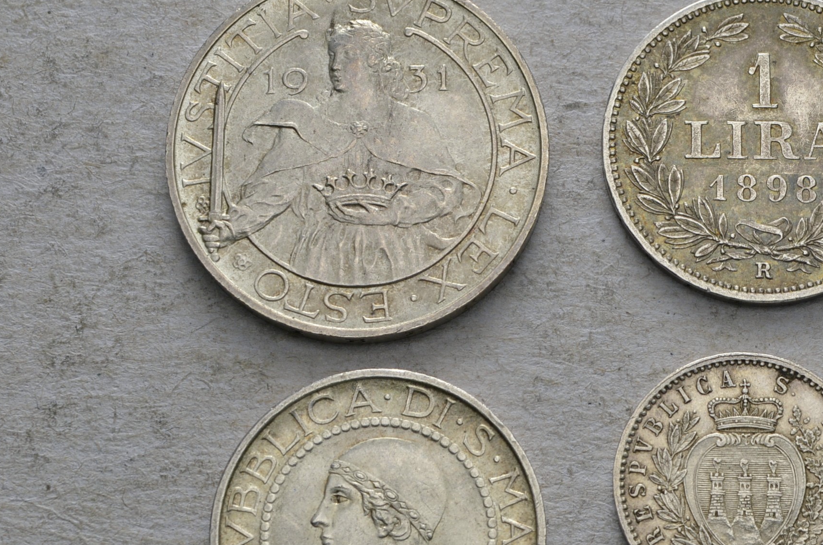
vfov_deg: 11.5
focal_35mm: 119
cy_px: 335
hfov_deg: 17.2
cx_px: 573
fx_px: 2708
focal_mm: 55
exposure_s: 1/200
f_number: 14
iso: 400
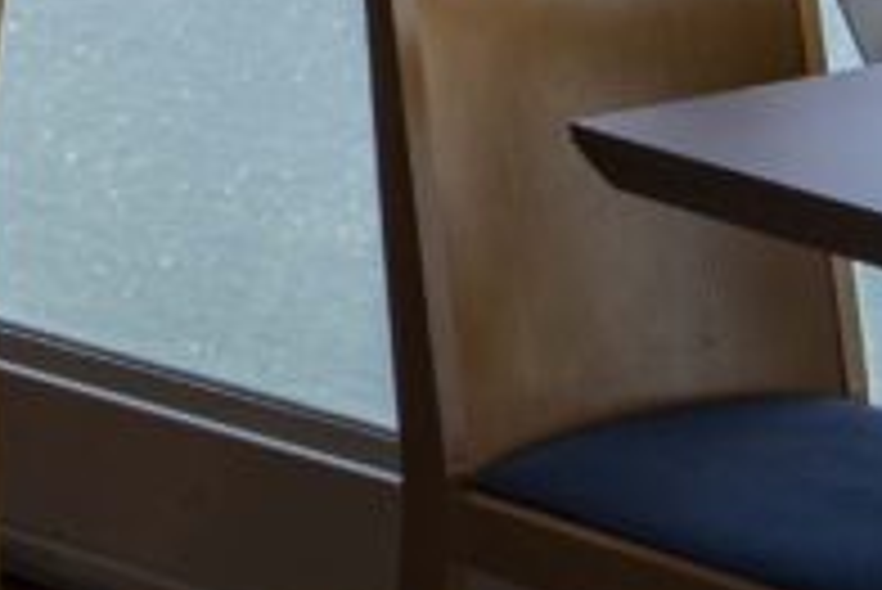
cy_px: -687
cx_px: -1035
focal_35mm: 167
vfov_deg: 7.8
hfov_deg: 10.9
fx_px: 4094
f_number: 5.6
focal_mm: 32
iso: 100
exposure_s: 1/250
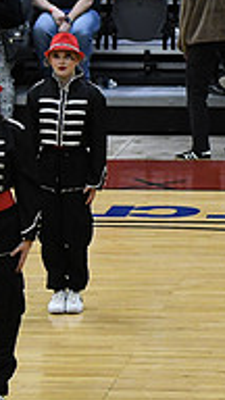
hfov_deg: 3.6
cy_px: 272
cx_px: 590
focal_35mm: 332
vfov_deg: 6.5
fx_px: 3521
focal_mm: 70
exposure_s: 1/400
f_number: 3.5
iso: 3200
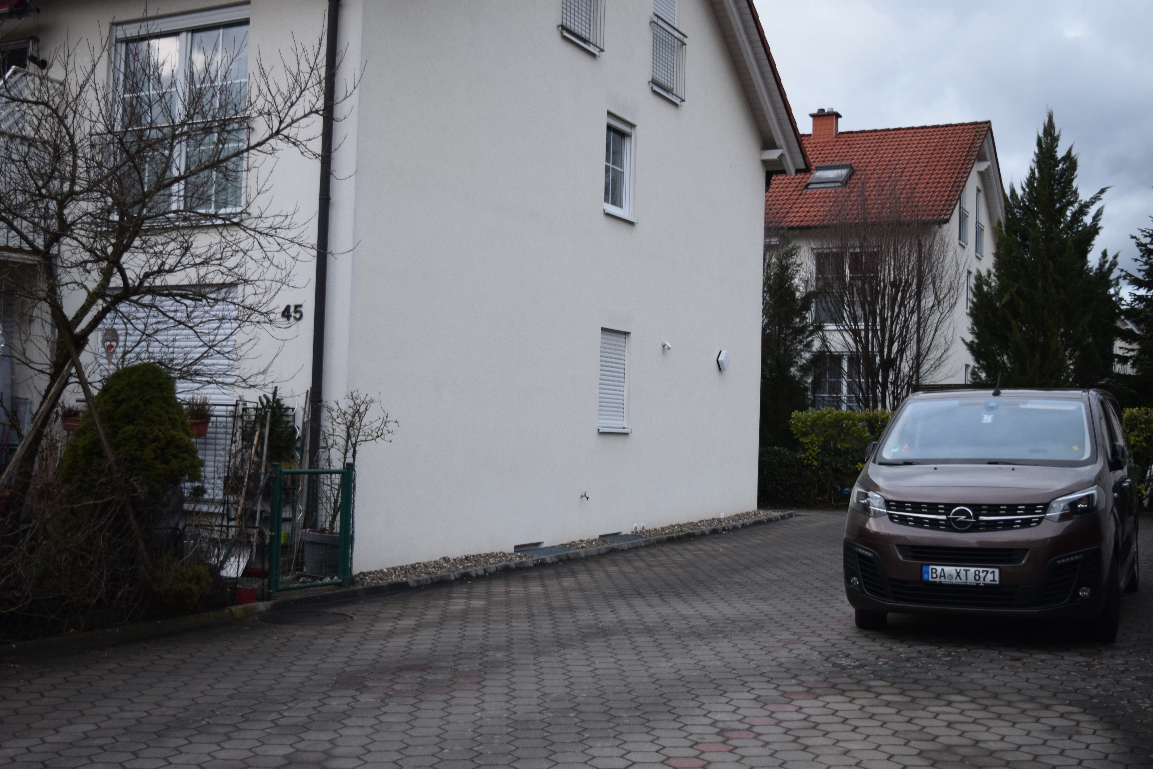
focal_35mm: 40
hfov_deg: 47.9
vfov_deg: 33.0
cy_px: 384
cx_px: 576
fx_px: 1297
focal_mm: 27
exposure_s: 1/60
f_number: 4
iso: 640
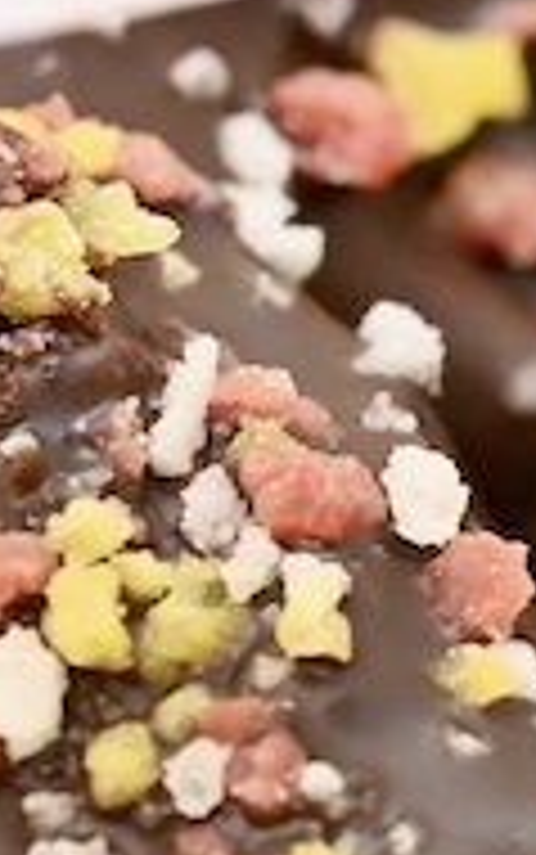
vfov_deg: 6.5
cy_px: 277
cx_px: 1914
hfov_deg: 3.9
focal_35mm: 322
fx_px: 7515
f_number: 10
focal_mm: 60
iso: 6400
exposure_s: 1/160
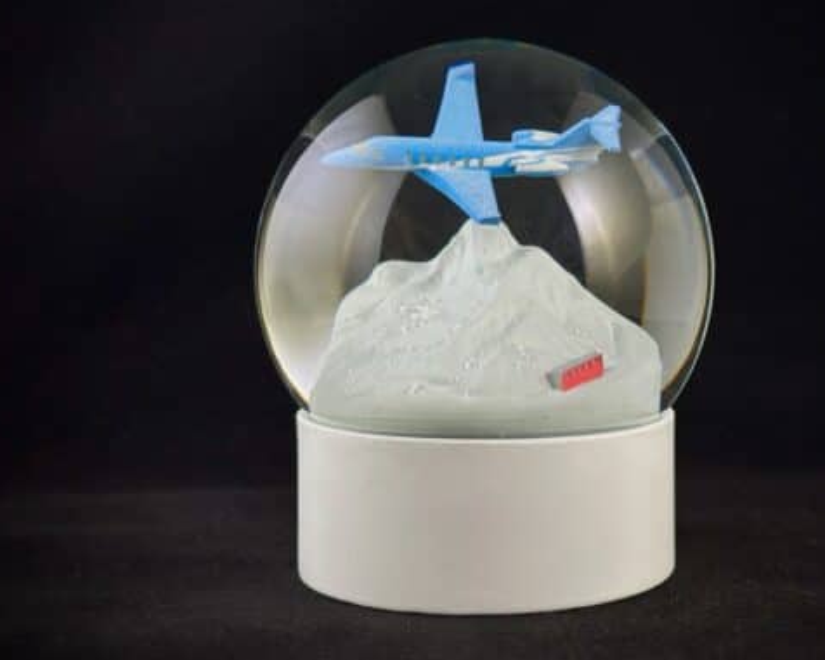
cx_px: 504
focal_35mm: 59
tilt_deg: -5.3
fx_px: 1441
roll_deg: +0.6
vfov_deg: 25.8
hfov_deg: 31.8
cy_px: 301
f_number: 1.78
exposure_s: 1/121
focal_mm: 6.86
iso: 64
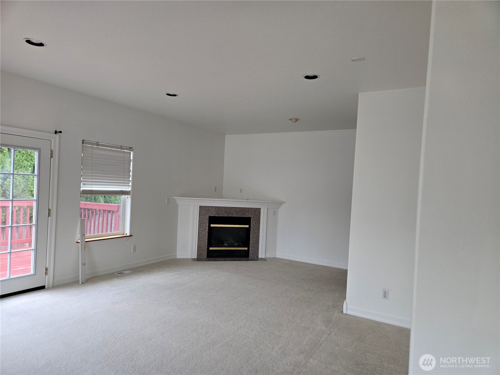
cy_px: 188
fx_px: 332
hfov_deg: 73.9
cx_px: 250
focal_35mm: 23
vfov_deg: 58.9
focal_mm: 5.4
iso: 250
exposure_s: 1/120
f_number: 1.8
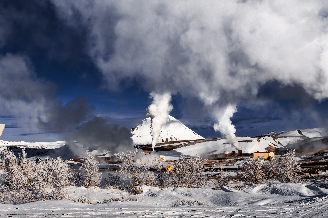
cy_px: 109
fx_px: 465
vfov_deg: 26.5
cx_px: 164
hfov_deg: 38.9
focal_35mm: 51
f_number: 11
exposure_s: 1/640
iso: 100
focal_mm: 33
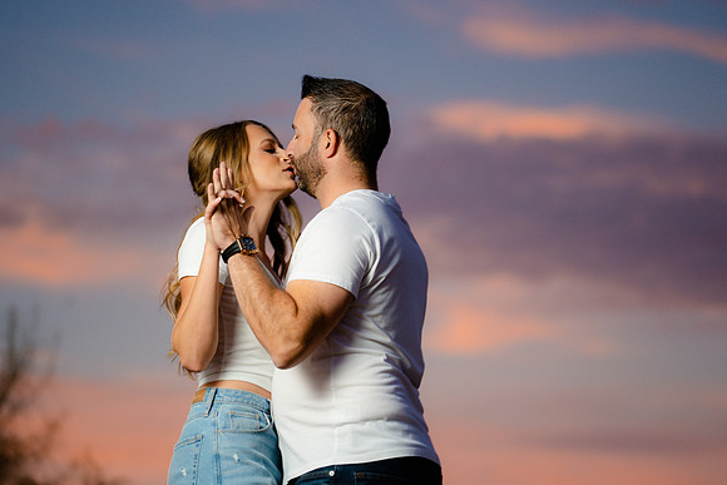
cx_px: 364
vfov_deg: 8.6
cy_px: 242
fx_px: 3212
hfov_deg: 12.9
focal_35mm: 159
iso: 400
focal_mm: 159
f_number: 4
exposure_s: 1/250
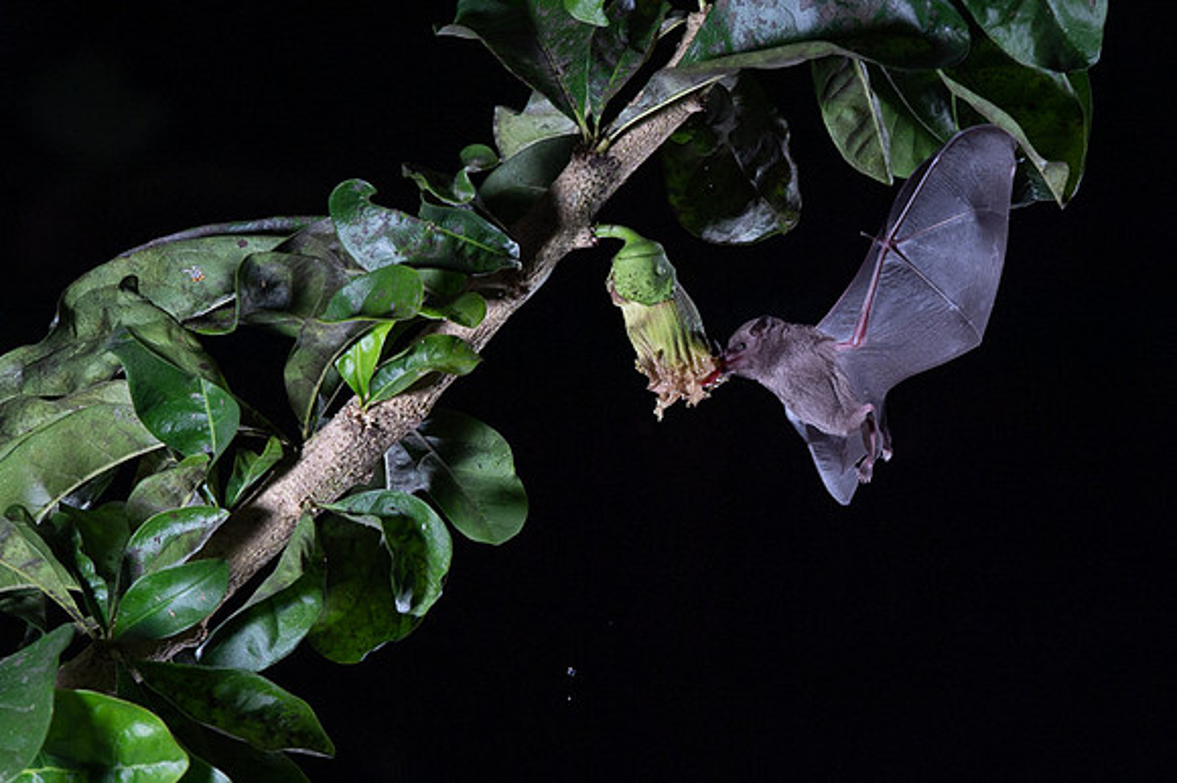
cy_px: 455
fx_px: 9109
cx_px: 906
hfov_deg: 7.4
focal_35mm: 279
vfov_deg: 4.9
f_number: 9
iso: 800
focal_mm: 180
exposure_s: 1/250
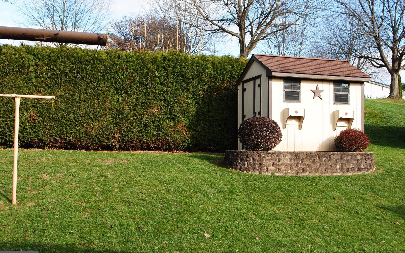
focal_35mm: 50
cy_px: 127
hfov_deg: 40.3
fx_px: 552
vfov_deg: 25.8
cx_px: 200
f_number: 9
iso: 200
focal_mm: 32
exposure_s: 1/125
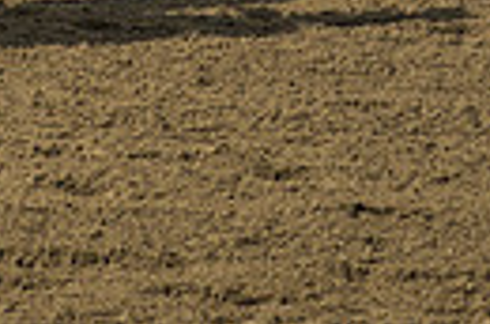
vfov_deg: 1.0
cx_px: -207
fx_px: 19444
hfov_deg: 1.4
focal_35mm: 1432
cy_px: -632
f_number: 4.5
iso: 100
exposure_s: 1/1000
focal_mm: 72
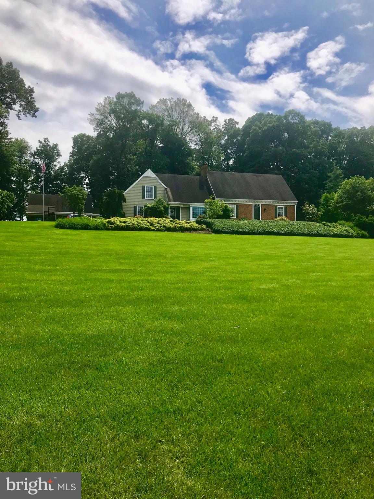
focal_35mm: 28
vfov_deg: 63.4
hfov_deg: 49.7
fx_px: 403
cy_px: 250
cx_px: 187
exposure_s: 1/4566
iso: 20
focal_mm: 3.99
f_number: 1.8
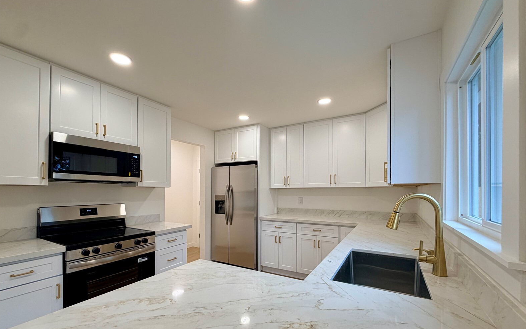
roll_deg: -1.1
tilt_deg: +2.3
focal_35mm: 15
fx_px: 215
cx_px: 262
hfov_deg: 101.5
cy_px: 184
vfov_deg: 74.5
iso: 125
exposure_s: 1/121
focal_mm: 2.22
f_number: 2.2
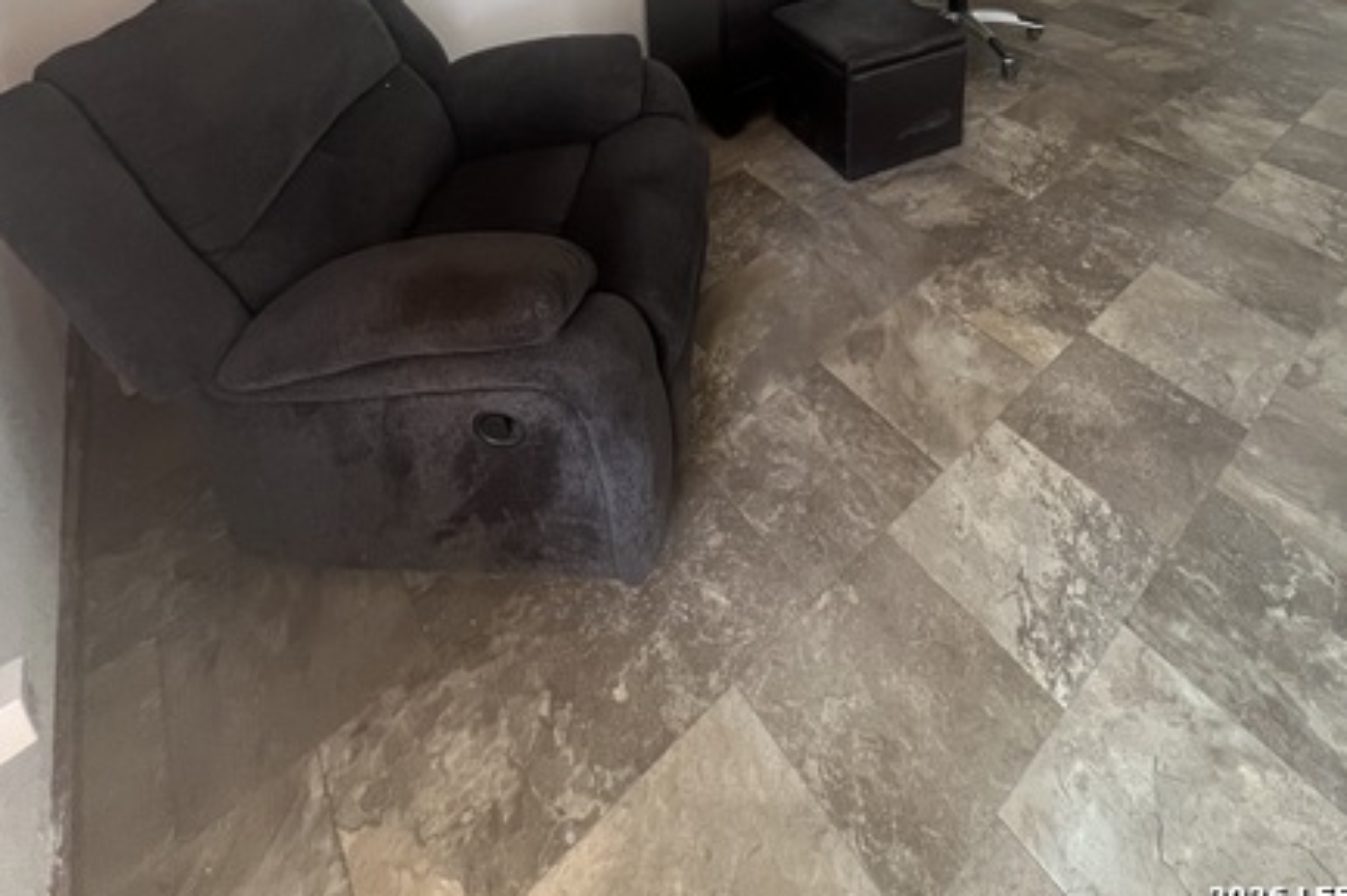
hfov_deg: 83.9
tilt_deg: -15.8
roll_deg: +3.1
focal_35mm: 20
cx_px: 709
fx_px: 748
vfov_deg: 46.4
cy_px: -81
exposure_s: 1/99
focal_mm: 1.57
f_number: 1.8
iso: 250
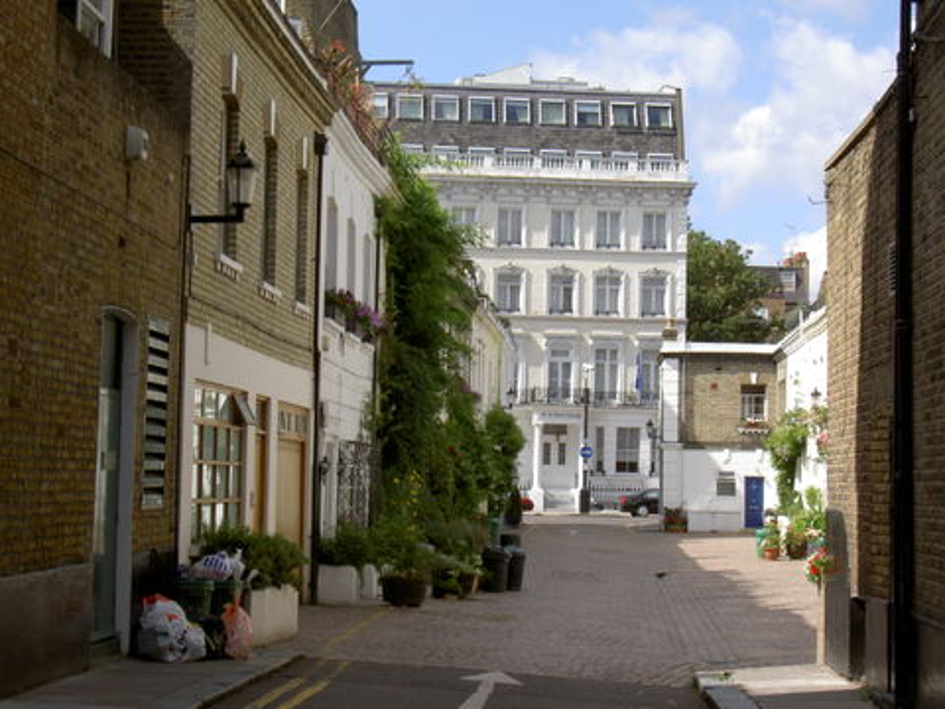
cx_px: 472
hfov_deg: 28.2
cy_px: 354
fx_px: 1884
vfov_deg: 21.3
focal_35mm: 69
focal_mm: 14.2
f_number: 6.1
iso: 50
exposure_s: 1/200
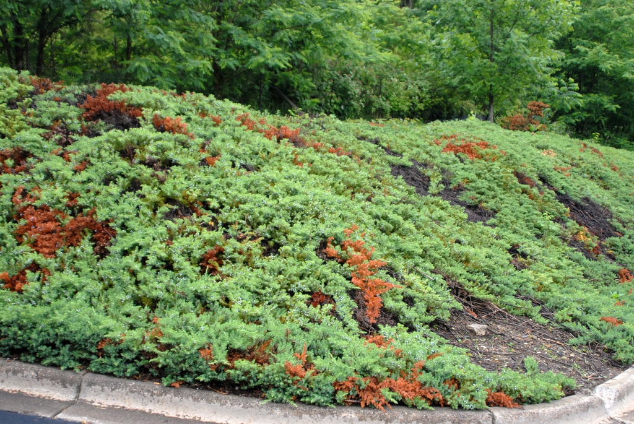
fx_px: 740
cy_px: 212
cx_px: 317
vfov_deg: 32.0
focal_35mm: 42
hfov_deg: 46.4
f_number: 3.5
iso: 400
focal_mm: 28
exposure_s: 1/40
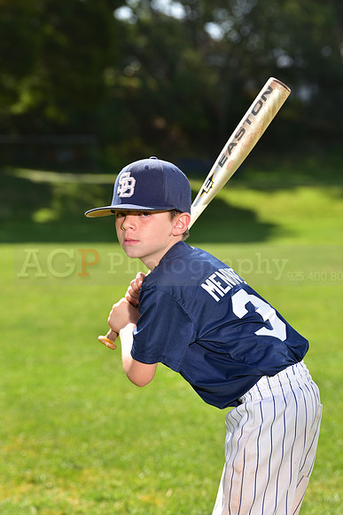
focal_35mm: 130
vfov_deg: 15.8
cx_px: 172
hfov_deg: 10.6
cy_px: 258
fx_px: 1857
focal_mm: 130
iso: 100
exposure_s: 1/250
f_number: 5.6
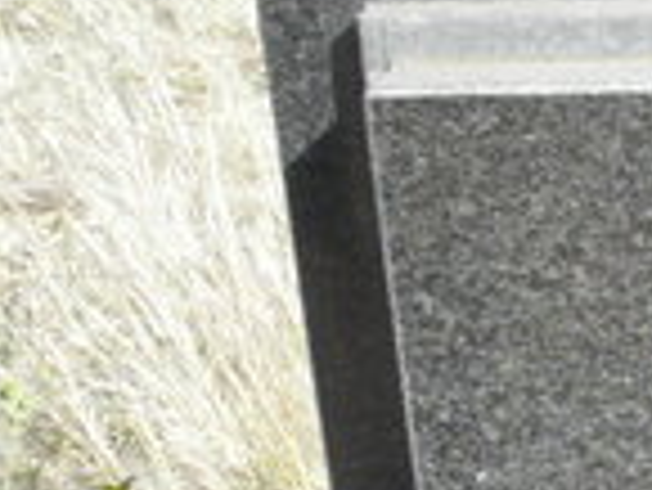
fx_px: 2696
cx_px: 1214
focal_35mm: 143
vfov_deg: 10.2
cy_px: 593
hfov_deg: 12.5
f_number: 6.3
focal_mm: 4.6
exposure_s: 1/400
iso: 200
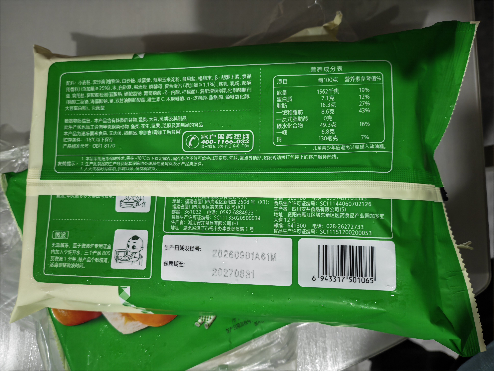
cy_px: 186
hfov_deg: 71.6
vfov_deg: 56.8
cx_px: 247
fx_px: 343
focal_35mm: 24
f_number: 1.9
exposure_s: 1/25
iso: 1000
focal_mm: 5.52
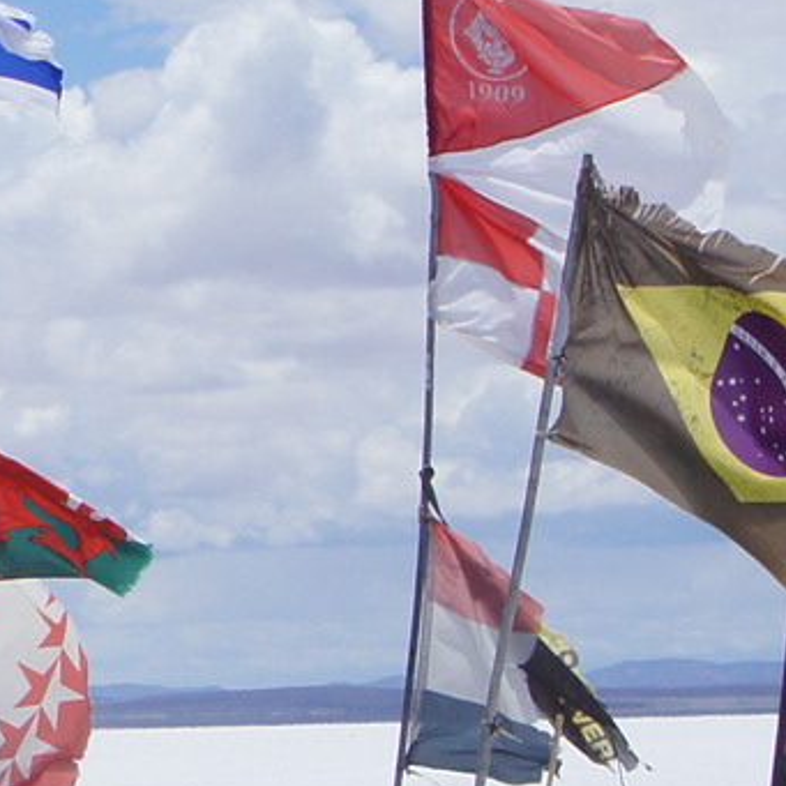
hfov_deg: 7.2
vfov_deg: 7.6
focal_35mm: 231
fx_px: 5930
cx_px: -890
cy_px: 320
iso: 200
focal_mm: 27
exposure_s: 1/500
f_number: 13
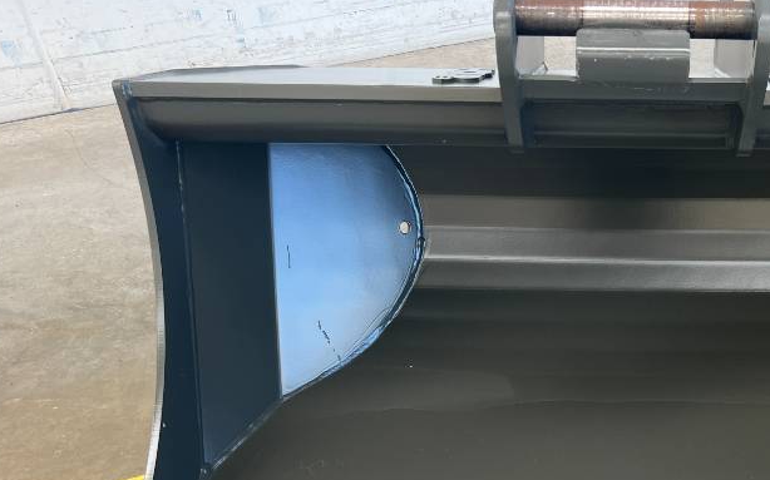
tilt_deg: -44.2
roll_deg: -0.4
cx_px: 625
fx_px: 965
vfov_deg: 27.4
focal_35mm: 46
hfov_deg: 41.5
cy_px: 389
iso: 50
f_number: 1.5
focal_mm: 5.7
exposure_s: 1/121
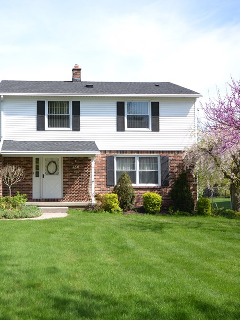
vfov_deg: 40.4
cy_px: 158
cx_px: 52
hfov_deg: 30.2
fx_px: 434
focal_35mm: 47
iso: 100
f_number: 6.3
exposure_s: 1/160
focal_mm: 20
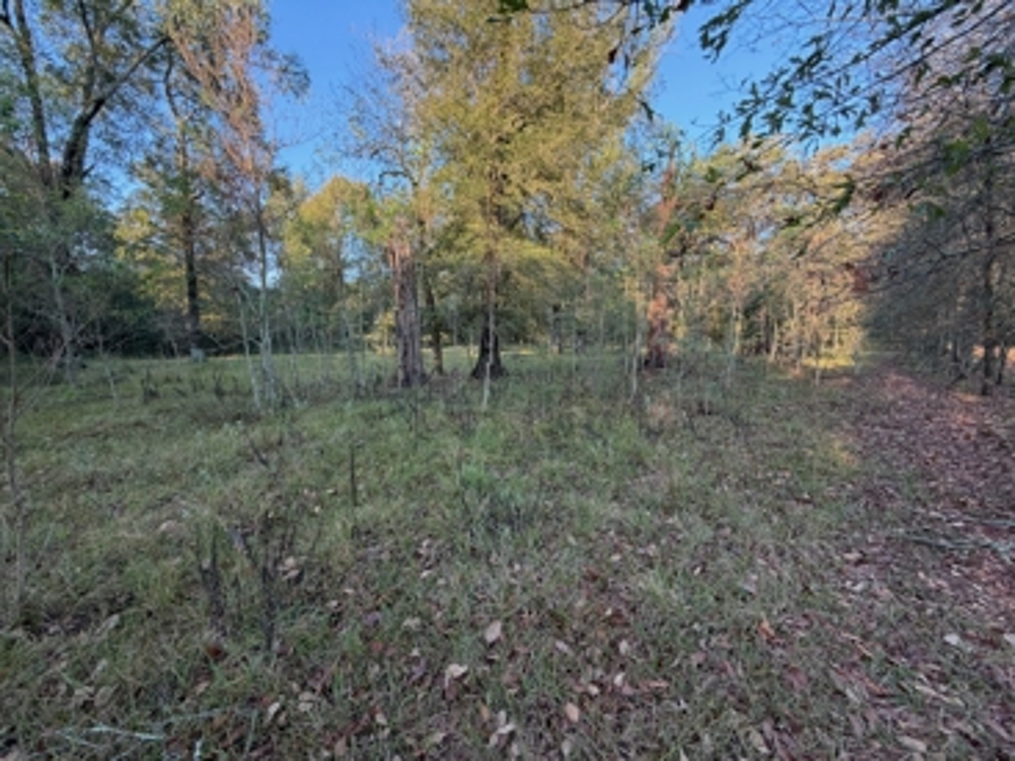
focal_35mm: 14
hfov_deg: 102.1
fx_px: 410
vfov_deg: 85.6
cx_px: 508
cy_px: 380
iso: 64
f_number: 2.2
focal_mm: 2.22
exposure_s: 1/121
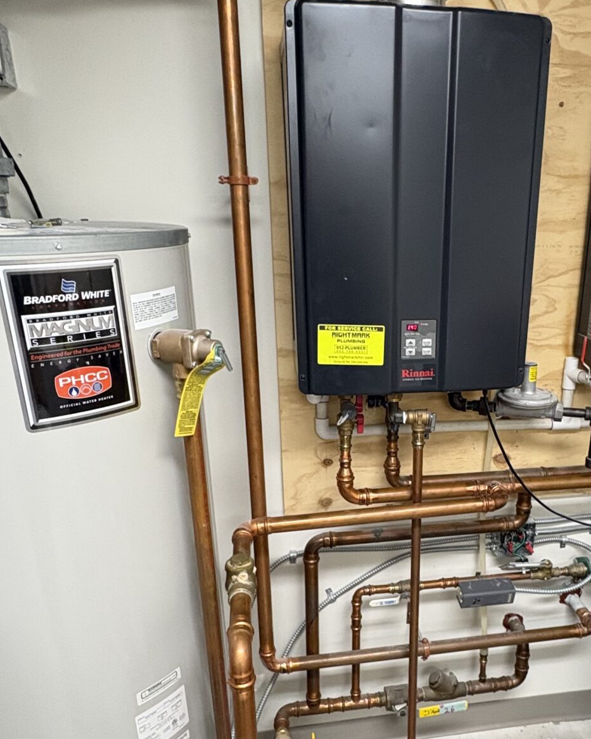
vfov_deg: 58.3
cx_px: 391
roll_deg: +0.1
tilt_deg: -20.8
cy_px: 444
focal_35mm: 30
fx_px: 656
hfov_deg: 47.8
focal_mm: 2.22
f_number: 2.2
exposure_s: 1/60
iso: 250
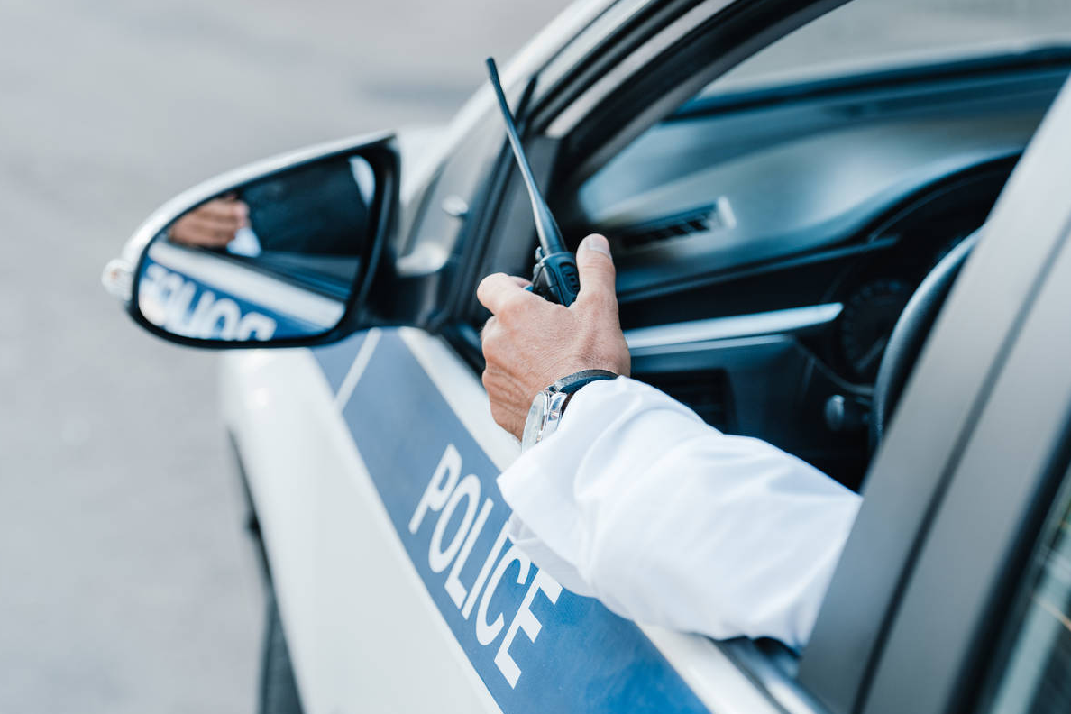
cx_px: 536
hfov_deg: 21.2
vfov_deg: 14.3
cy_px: 359
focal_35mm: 96
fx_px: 2856
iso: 200
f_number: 4
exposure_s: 1/160
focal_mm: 95
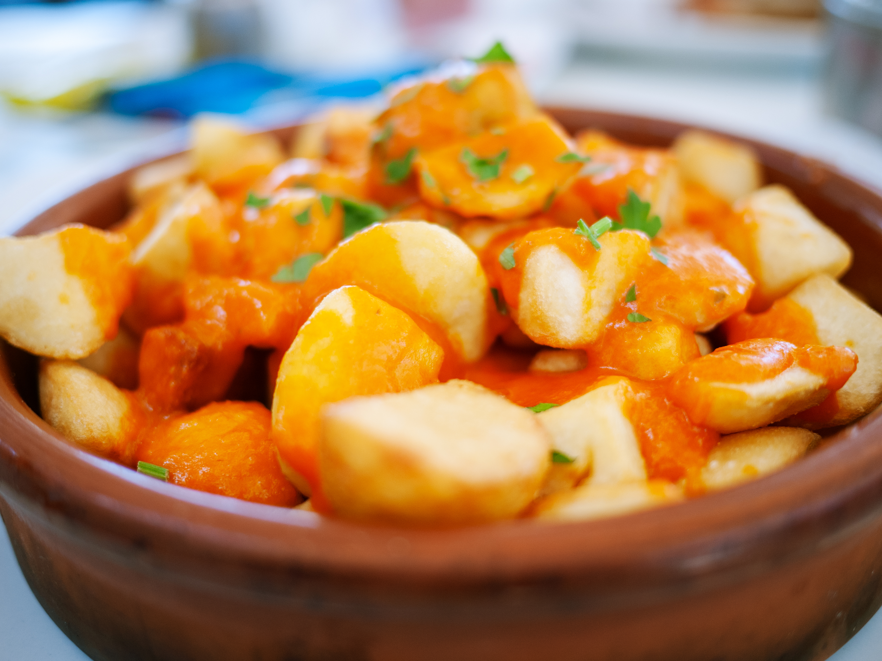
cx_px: 441
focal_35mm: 40
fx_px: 1019
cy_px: 330
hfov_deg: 46.8
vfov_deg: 36.0
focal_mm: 20
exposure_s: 1/320
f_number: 1.7
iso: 160
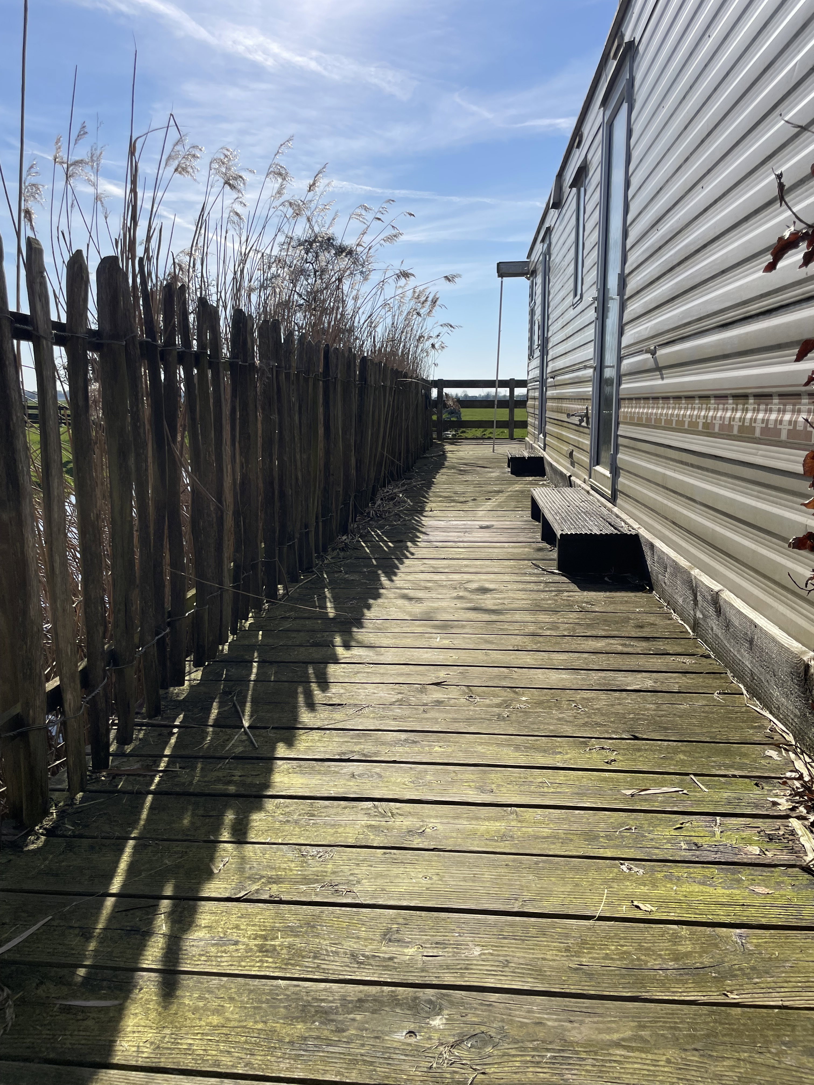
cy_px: 542
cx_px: 407
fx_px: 815
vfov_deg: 67.3
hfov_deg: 53.1
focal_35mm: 26
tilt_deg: -8.9
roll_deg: +1.0
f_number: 1.6
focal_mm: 4.2
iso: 32
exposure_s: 1/6494
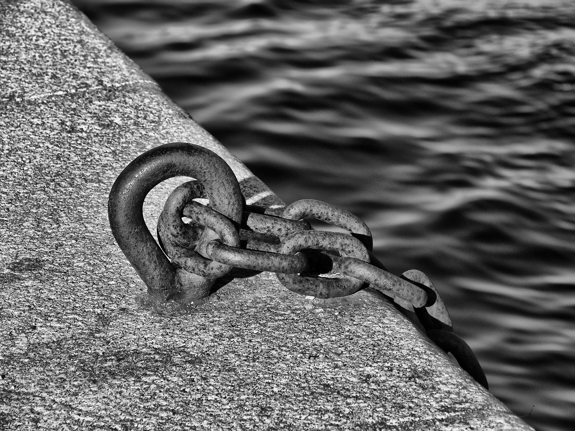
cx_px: 288
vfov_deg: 7.8
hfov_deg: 10.4
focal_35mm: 190
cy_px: 216
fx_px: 3156
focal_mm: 49
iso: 50
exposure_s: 1/500
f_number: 5
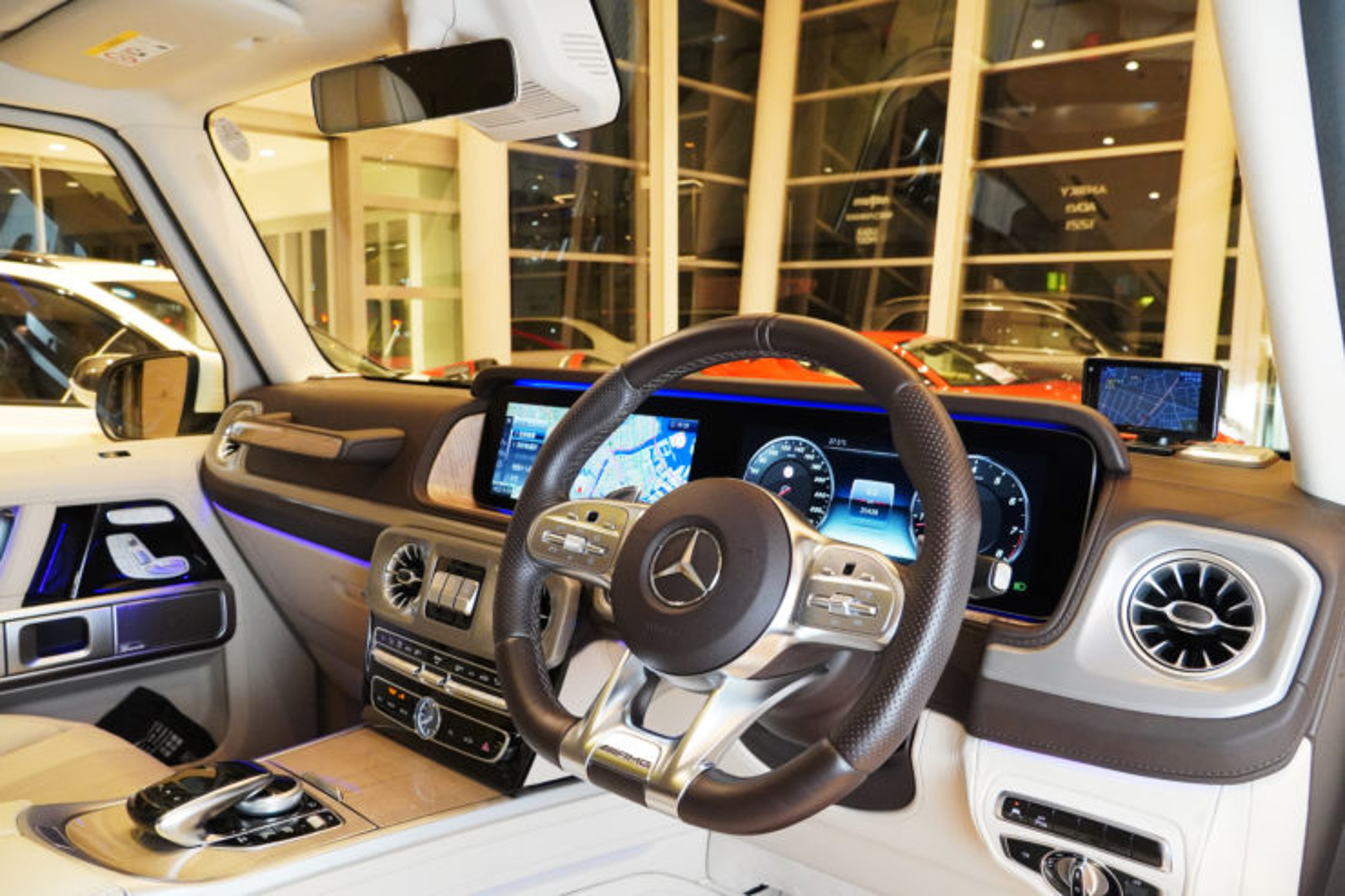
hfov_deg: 67.4
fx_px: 1008
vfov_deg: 47.9
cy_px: 448
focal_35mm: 27
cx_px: 672
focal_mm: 18
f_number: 5.6
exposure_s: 1/80
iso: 3200
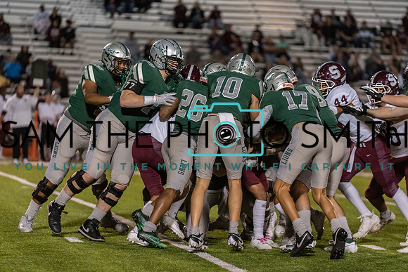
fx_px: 2267
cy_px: 136
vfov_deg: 6.9
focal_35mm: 200
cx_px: 204
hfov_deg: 10.3
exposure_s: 1/1250
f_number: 2.8
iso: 5000
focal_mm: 200
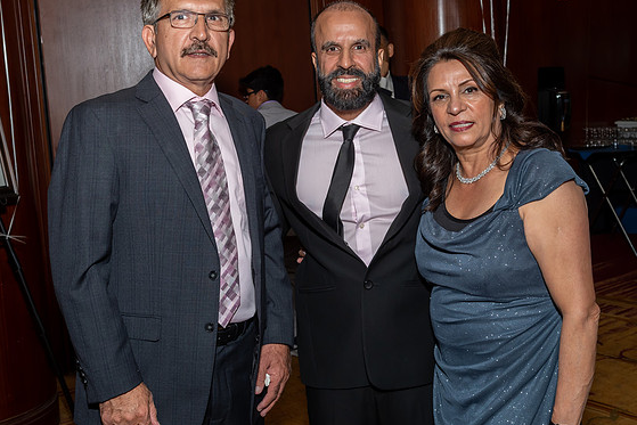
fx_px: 867
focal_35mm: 49
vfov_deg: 27.5
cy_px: 172
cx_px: 331
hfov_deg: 40.3
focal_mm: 26
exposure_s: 1/250
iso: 500
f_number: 6.3
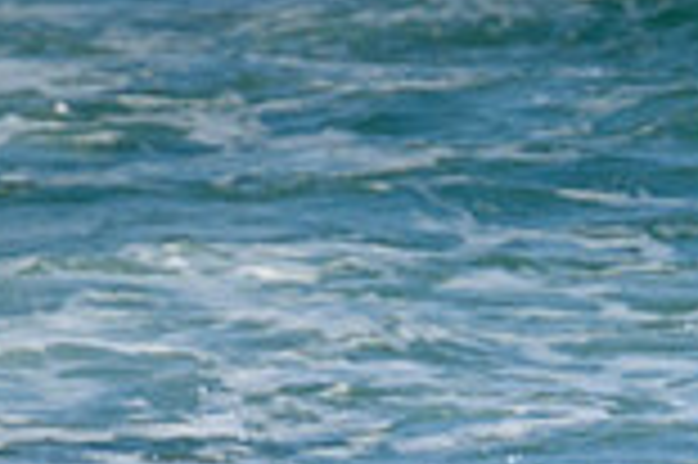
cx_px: 1405
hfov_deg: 0.6
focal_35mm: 3291
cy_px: 863
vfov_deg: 0.4
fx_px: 63741
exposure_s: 1/2000
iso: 1000
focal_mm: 800
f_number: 11
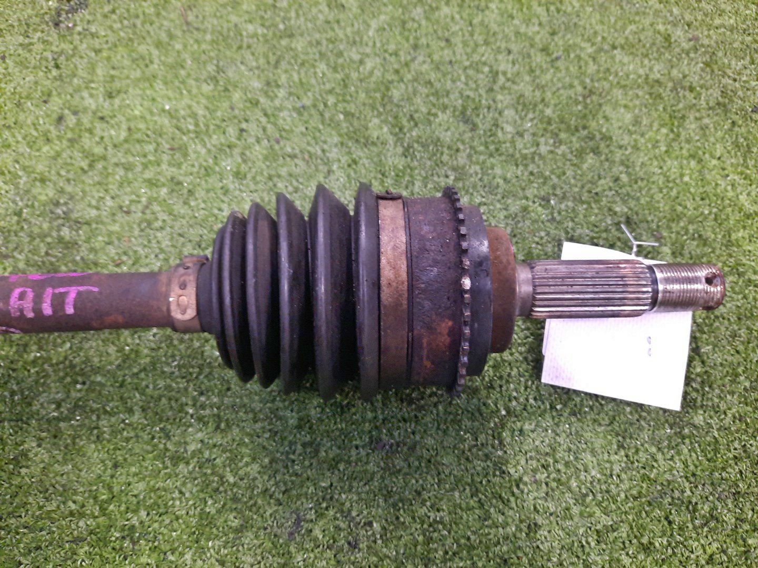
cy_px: 284
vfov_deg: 54.9
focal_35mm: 25
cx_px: 379
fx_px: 547
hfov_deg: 69.4
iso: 470
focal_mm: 4.6
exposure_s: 1/25
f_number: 2
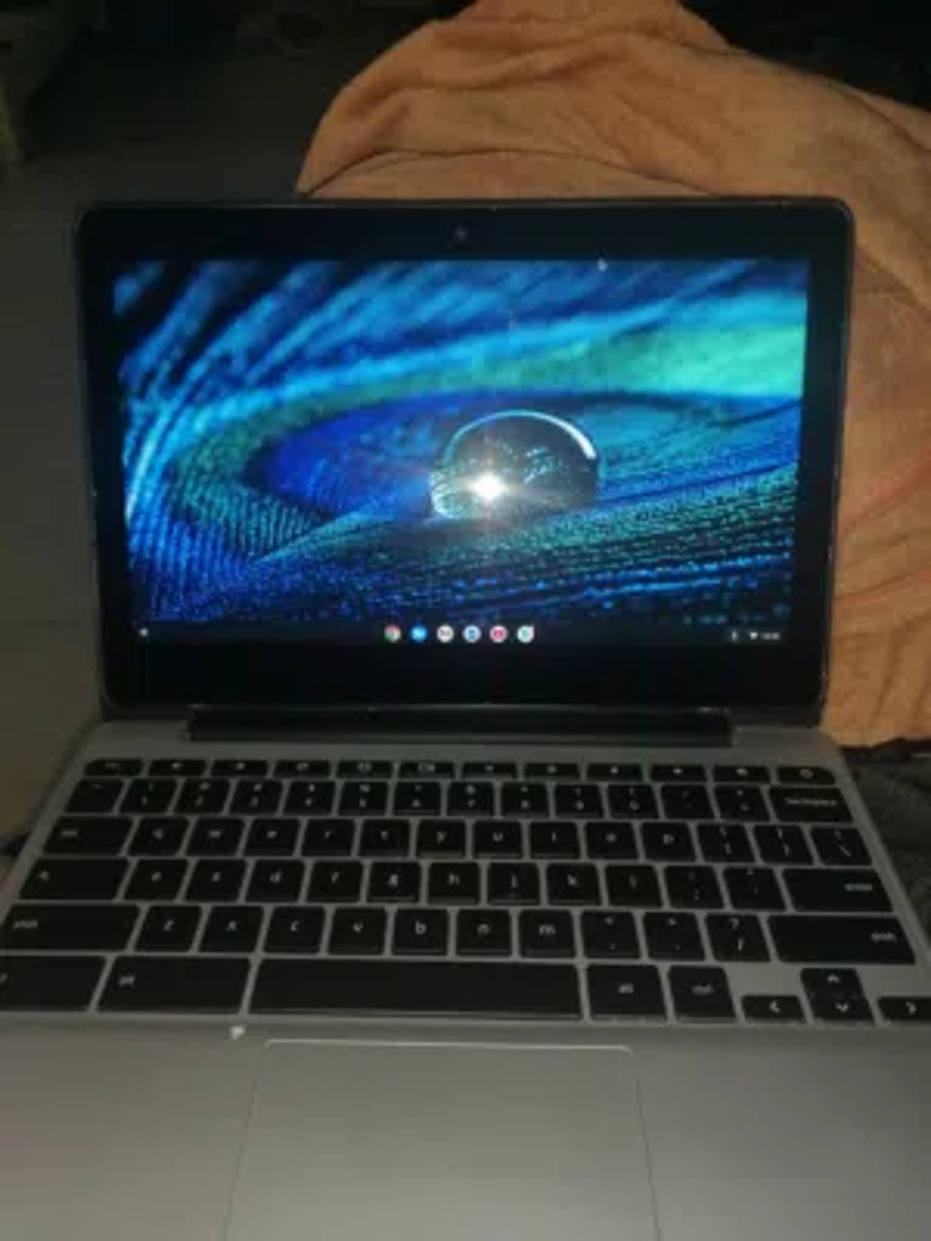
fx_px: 932
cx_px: 466
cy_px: 620
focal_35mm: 26
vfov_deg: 67.3
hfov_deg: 53.1
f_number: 1.8
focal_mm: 5.3
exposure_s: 1/33.3
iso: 200
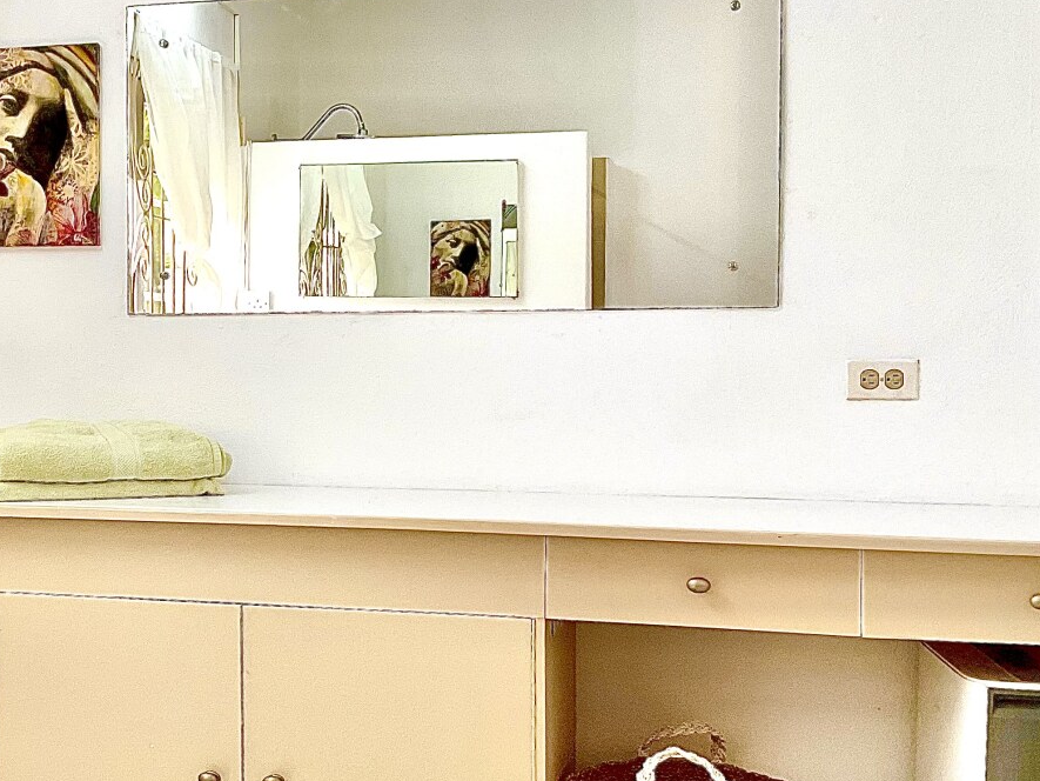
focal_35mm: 59
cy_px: 385
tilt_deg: -0.7
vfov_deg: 24.8
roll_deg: +0.5
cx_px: 182
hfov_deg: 31.7
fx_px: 1773
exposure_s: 1/60
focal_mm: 3
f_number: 1.8
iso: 40
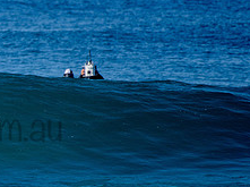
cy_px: 115
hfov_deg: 1.6
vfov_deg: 1.2
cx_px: -58
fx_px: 9114
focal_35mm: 1264
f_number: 5.6
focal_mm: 500
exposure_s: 1/1600
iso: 125
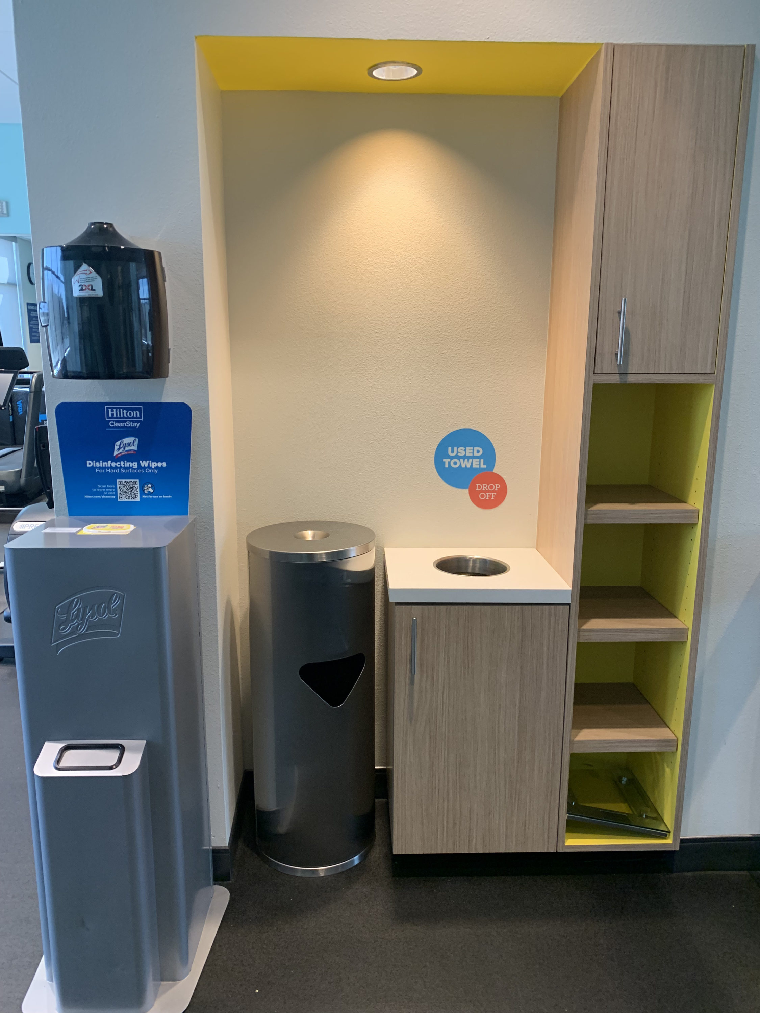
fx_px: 761
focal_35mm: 26
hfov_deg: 53.1
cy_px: 506
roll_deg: -0.4
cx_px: 380
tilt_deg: -9.9
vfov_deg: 67.3
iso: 125
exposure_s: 1/60
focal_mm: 4.25
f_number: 1.8
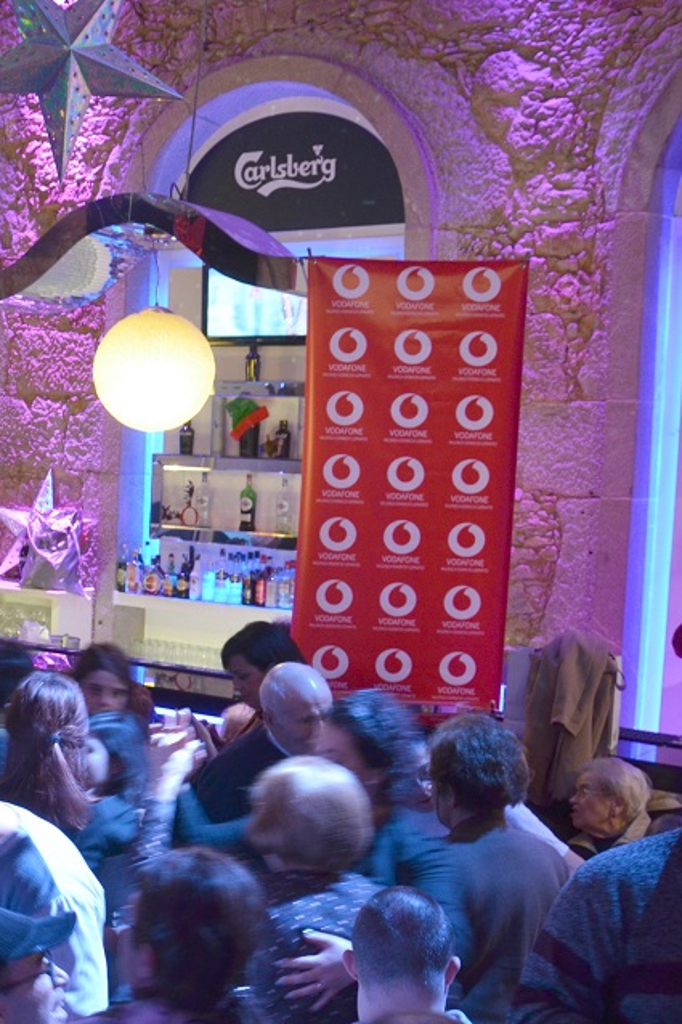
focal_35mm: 51
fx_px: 1450
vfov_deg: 38.9
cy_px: 520
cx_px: -219
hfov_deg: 23.3
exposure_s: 1/13
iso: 800
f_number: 3.5
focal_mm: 18
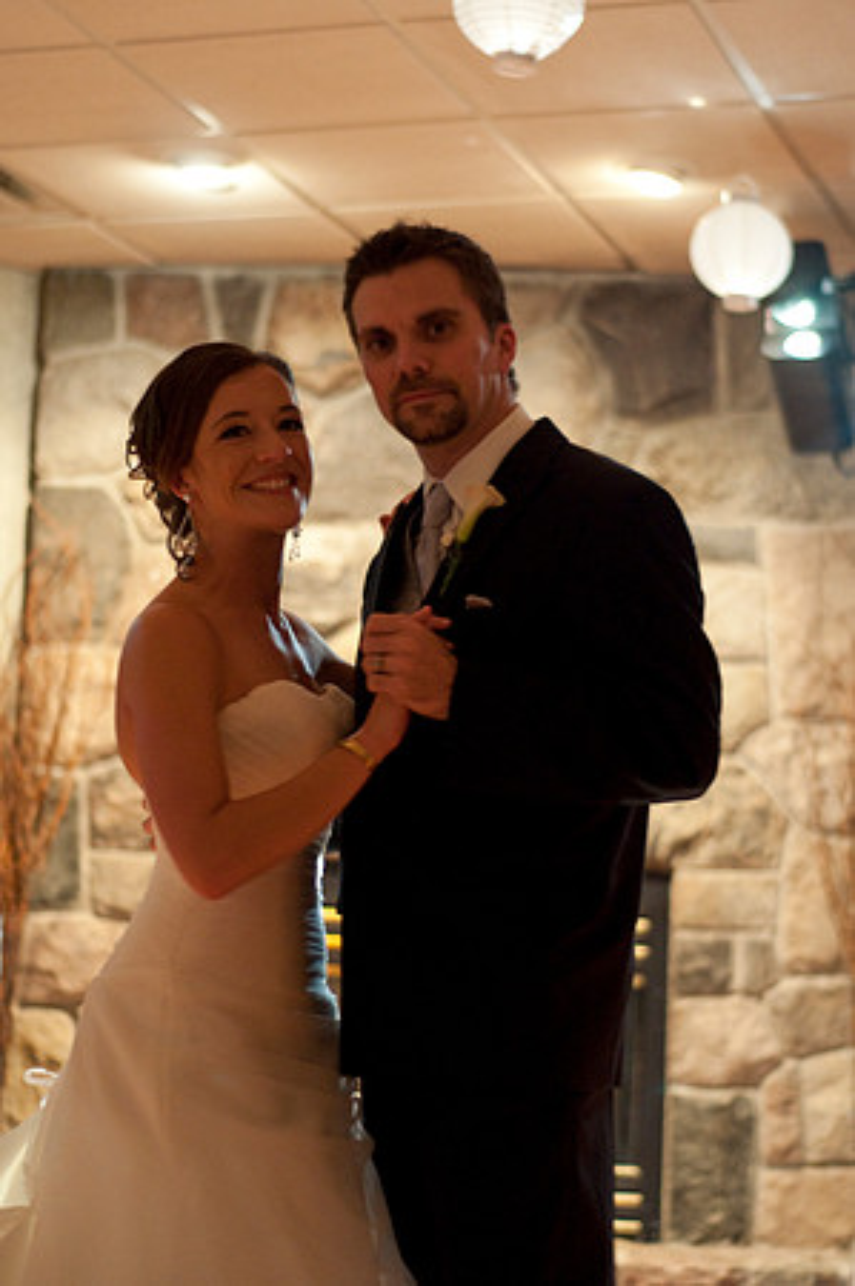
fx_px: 2678
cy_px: 643
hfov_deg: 18.1
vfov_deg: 27.0
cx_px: 428
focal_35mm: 75
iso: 1600
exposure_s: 1/15
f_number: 2
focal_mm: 50
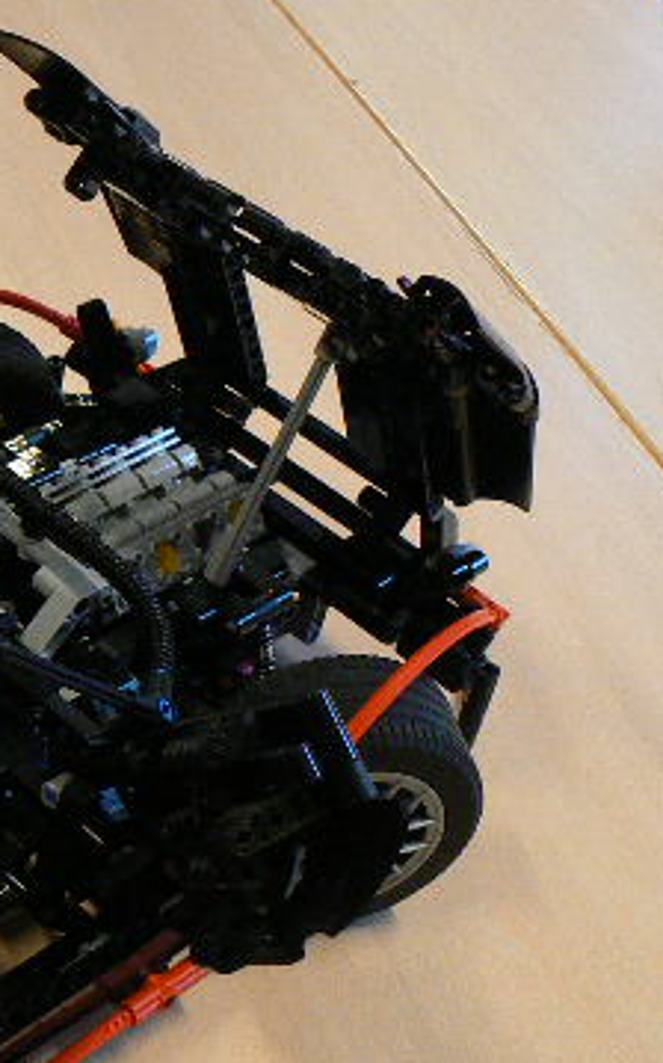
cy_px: 619
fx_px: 1968
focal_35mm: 68
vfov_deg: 30.2
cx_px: -77
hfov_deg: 18.4
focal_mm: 6
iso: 200
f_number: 2.8
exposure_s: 1/15
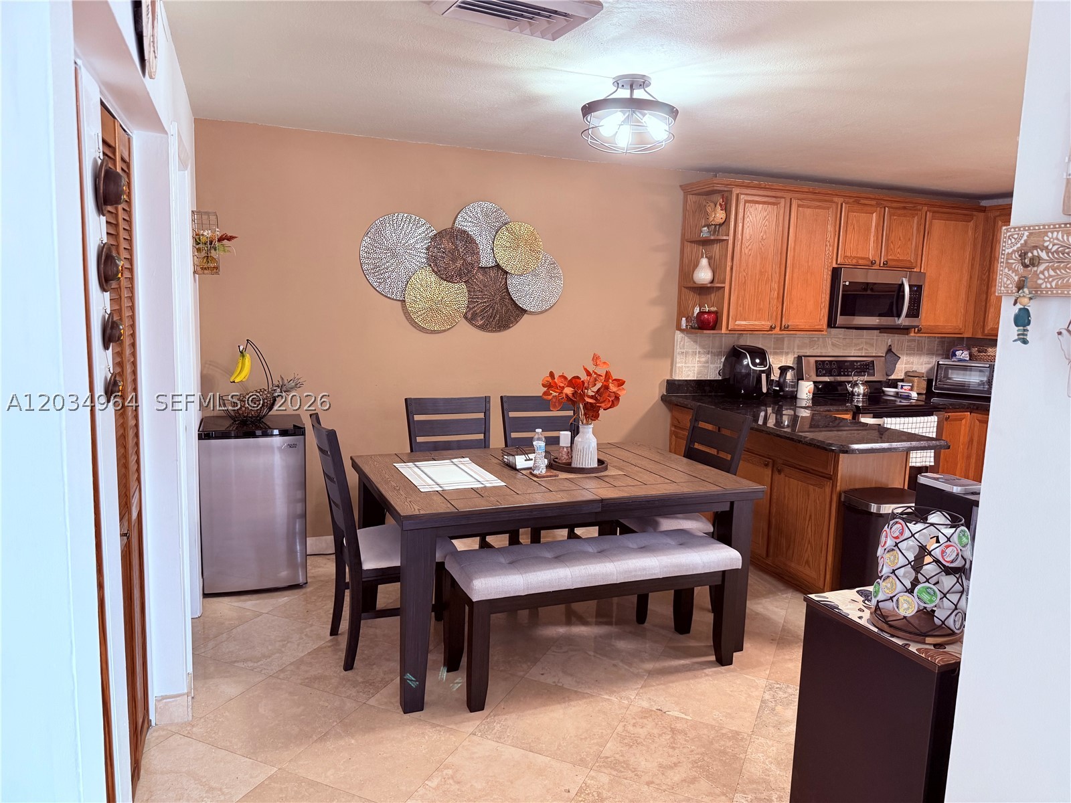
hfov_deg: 71.6
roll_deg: -2.0
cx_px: 536
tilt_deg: -7.3
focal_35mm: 24
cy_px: 402
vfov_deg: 56.8
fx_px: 743
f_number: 1.78
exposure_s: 1/60
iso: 200
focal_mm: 6.76
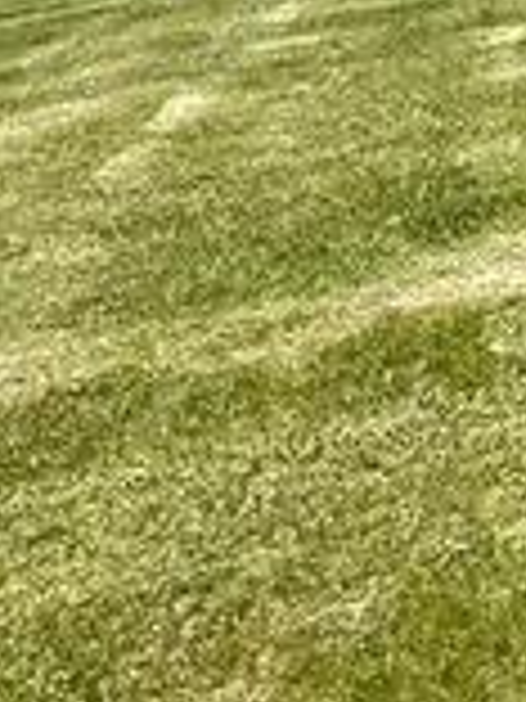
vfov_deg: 19.8
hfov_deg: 10.3
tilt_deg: -9.4
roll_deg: +2.7
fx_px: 1965
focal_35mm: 97
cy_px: 40
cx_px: 1632
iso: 40
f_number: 2.2
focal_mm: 2.22
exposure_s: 1/1511
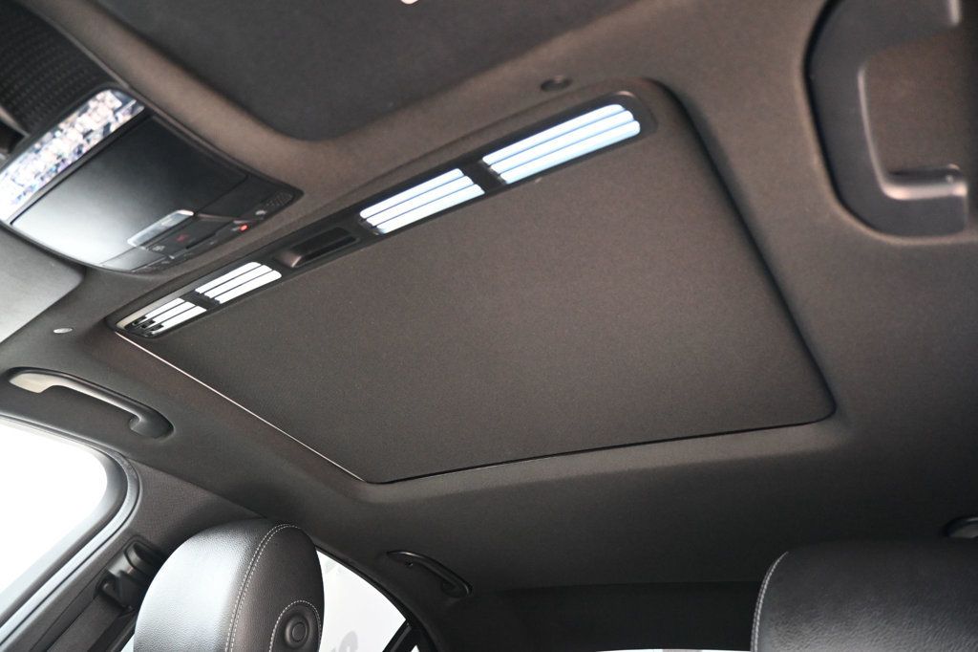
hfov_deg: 73.8
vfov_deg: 53.1
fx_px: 652
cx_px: 489
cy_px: 326
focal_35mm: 24
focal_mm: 16
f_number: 3.5
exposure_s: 1/125
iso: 2800
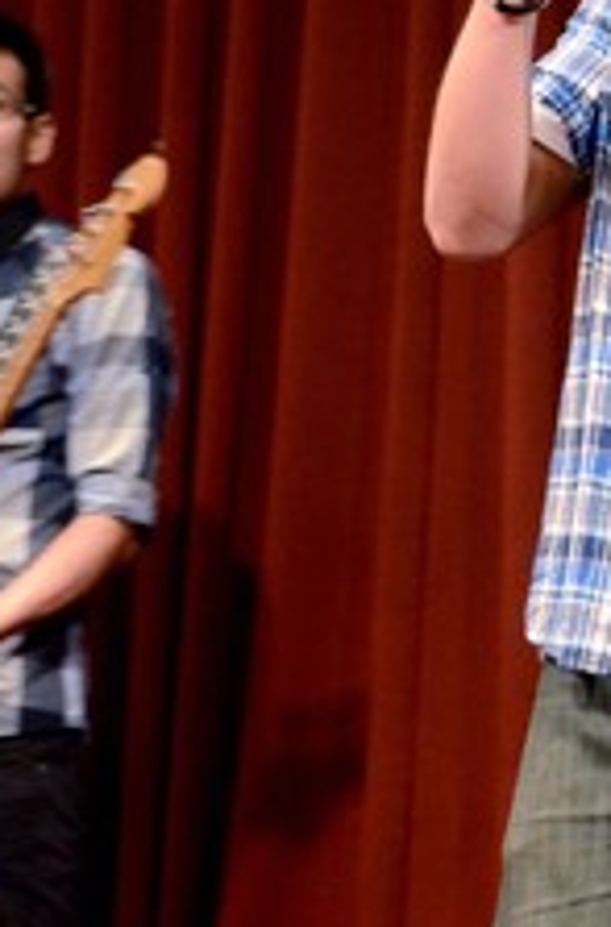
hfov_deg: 6.7
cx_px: 771
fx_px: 5183
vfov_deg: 10.2
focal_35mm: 202
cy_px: 561
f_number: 5
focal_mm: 50
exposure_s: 1/80
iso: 3200
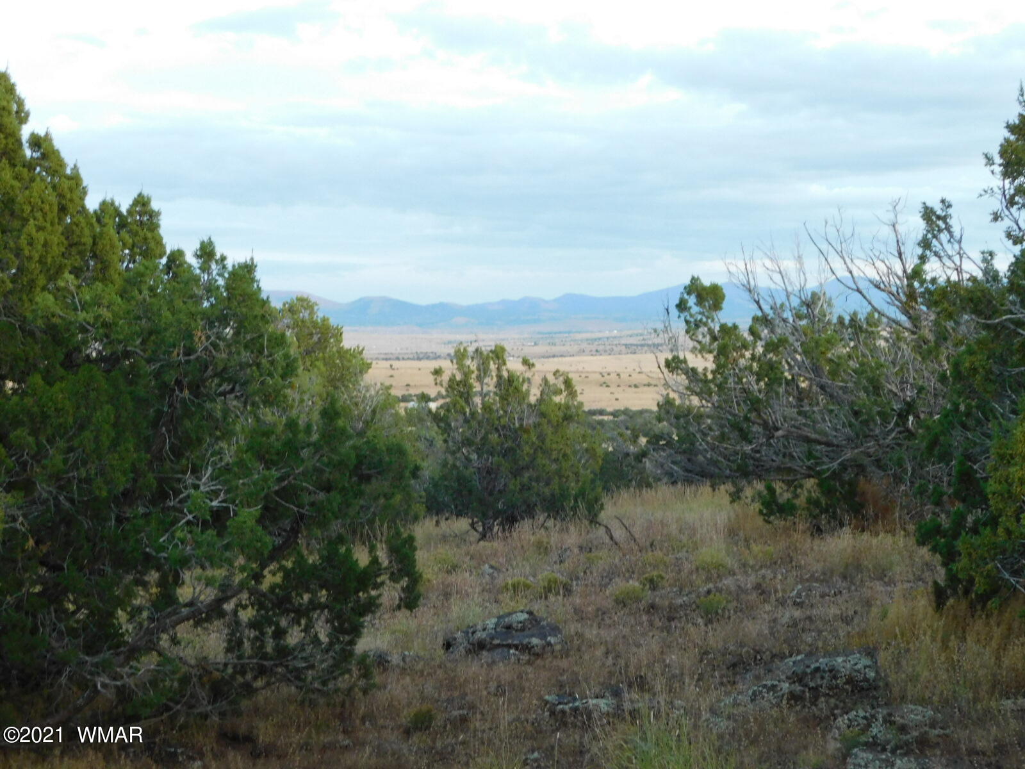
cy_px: 384
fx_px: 1747
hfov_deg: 32.7
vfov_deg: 24.8
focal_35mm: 59
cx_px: 512
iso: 400
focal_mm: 10.4
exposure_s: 1/25
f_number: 4
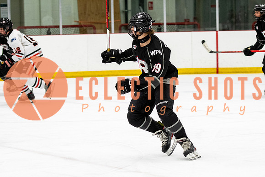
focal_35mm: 172
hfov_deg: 12.0
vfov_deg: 8.0
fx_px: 1263
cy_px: 76
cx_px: 145
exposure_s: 1/640
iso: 2000
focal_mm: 92
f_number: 2.8
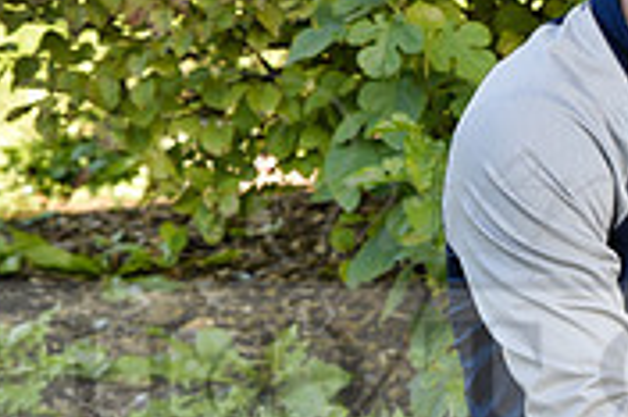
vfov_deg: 6.1
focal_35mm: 224
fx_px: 3904
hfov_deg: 9.0
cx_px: 867
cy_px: 230
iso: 200
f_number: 5.6
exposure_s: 1/125
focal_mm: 68
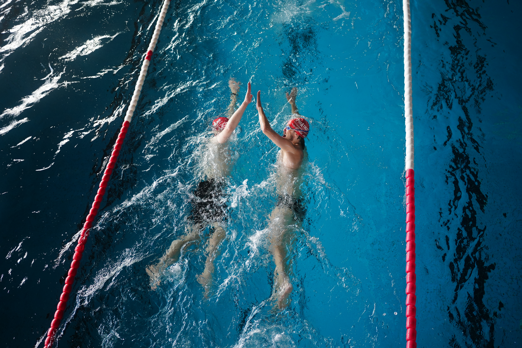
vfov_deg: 33.4
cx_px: 261
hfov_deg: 48.5
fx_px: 580
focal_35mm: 40
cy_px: 174
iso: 1000
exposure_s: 1/320
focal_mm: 40
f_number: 2.5
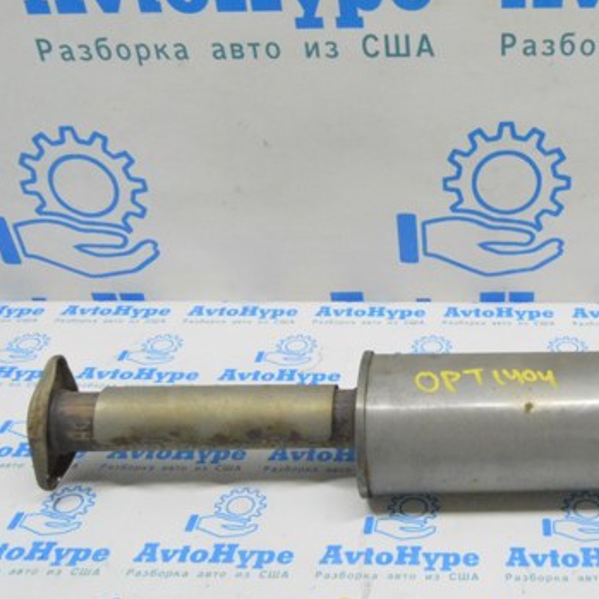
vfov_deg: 40.0
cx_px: 487
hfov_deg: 38.4
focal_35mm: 42
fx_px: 822
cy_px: 322
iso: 6400
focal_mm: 18
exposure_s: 1/20
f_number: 20
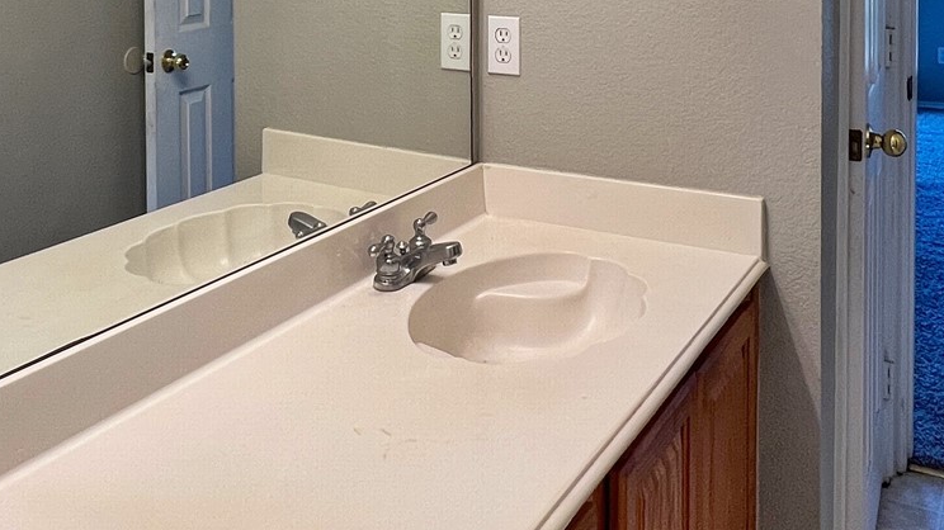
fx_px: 976
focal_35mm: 39
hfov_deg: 51.5
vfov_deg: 27.8
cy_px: -48
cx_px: 415
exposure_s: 1/120
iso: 80
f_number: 1.8
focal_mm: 1.57
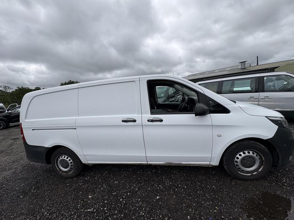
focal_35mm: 14
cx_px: 147
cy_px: 110
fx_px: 119
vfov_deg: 85.7
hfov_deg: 102.1
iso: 50
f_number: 2.2
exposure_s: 1/2874
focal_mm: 2.22
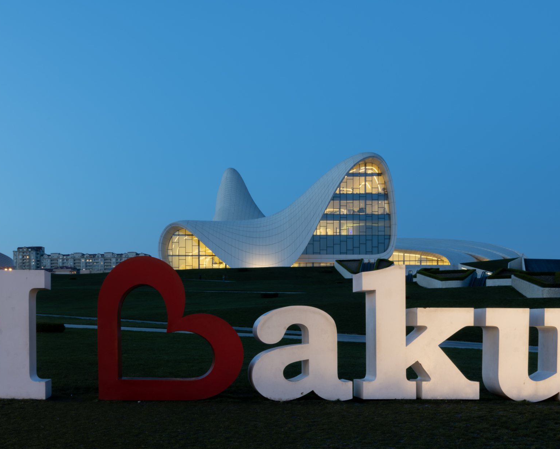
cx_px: 285
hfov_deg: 62.2
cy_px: 223
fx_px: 464
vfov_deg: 51.5
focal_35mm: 28
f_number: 18
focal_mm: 24
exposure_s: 30
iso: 31
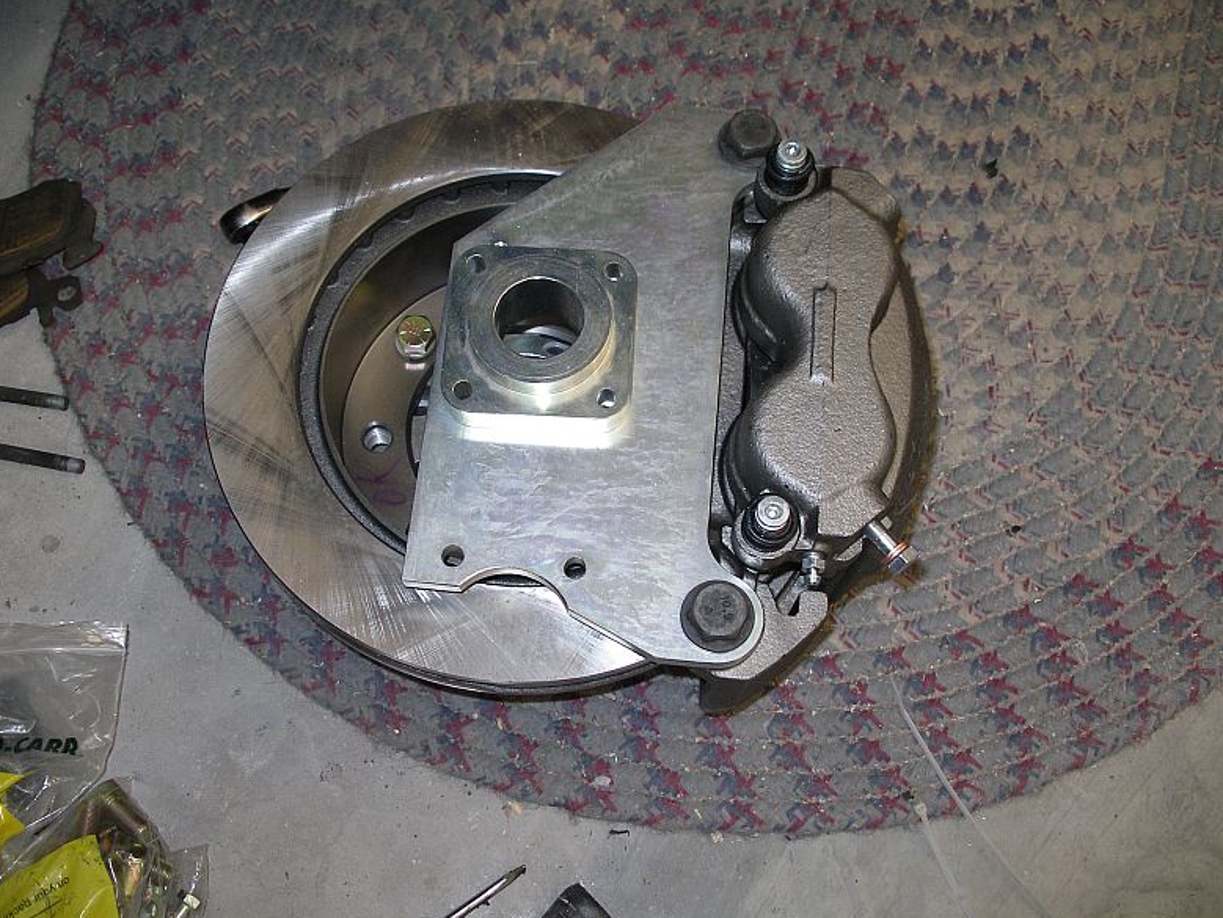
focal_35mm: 38
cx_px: 597
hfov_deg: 49.0
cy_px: 453
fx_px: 1343
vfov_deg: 37.7
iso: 200
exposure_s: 1/40
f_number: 2.8
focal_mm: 7.8
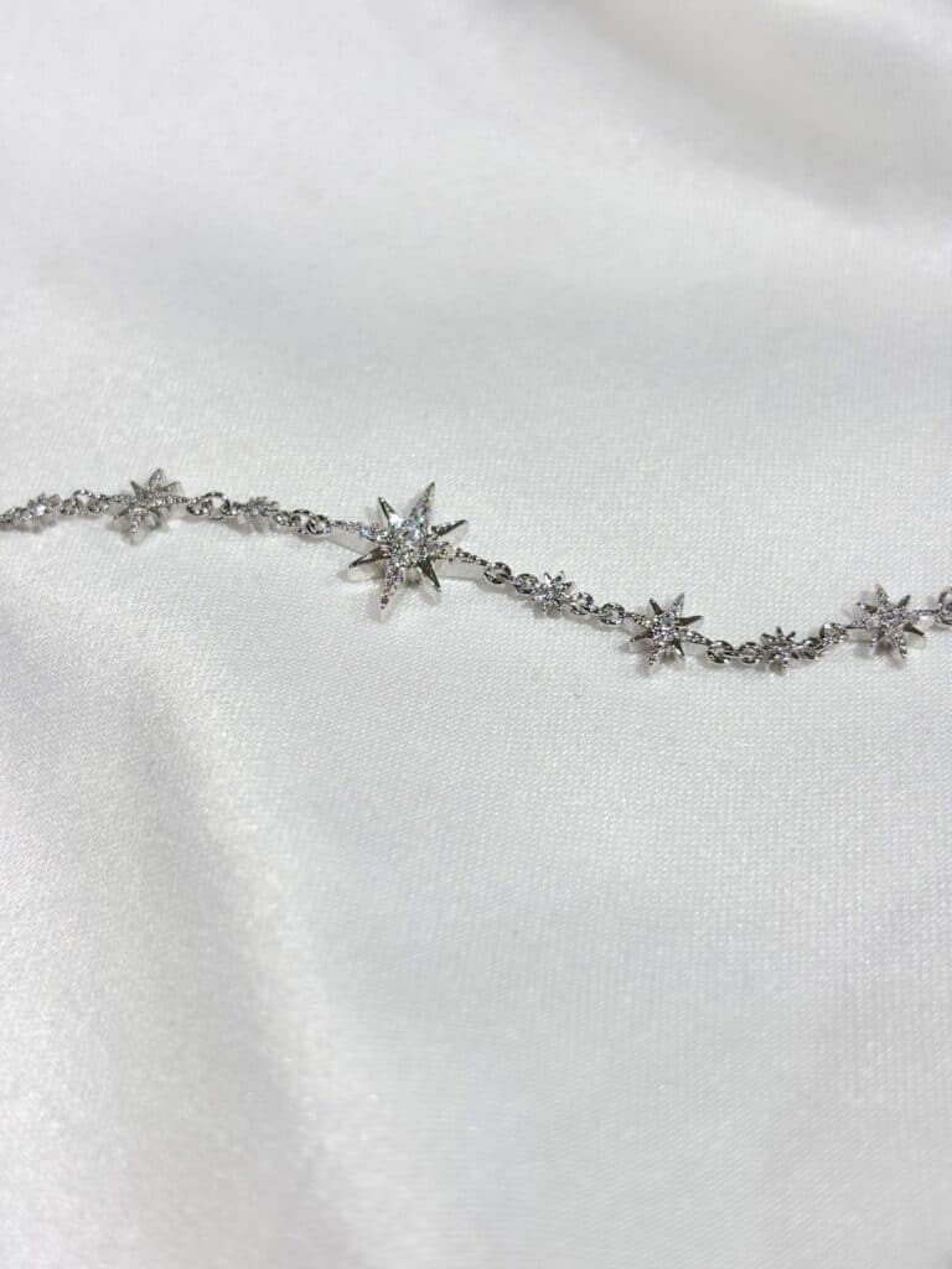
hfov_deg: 28.0
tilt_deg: -44.9
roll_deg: +8.4
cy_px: 634
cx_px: 476
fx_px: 1907
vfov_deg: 36.8
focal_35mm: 52
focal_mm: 5.96
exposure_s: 1/373
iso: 32
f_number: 1.6
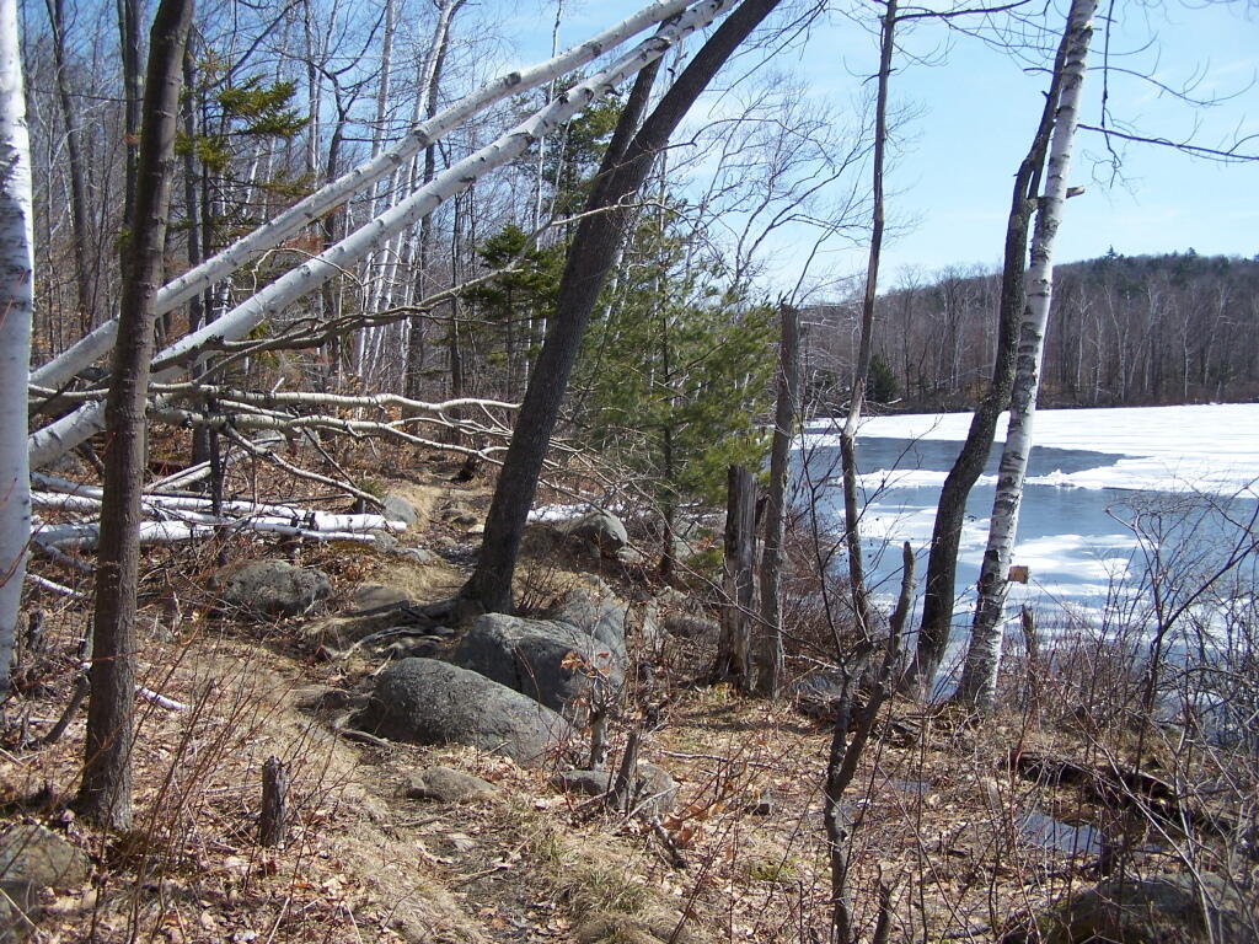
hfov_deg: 49.0
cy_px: 472
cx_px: 630
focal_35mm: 38
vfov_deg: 37.7
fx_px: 1382
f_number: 2.8
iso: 80
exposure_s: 1/1000
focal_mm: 6.3
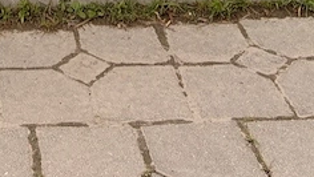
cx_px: 11
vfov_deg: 10.6
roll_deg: -0.1
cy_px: -265
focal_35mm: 96
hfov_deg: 21.5
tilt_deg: -9.2
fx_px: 800
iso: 50
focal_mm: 5.96
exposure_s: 1/2747
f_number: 1.6
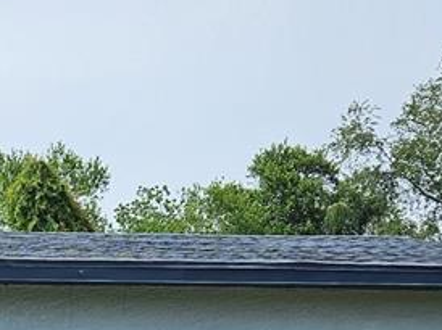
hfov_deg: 21.4
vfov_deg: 16.5
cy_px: 386
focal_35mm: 86
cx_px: -65
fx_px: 1097
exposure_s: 1/2032
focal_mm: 5.4
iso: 25
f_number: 1.8
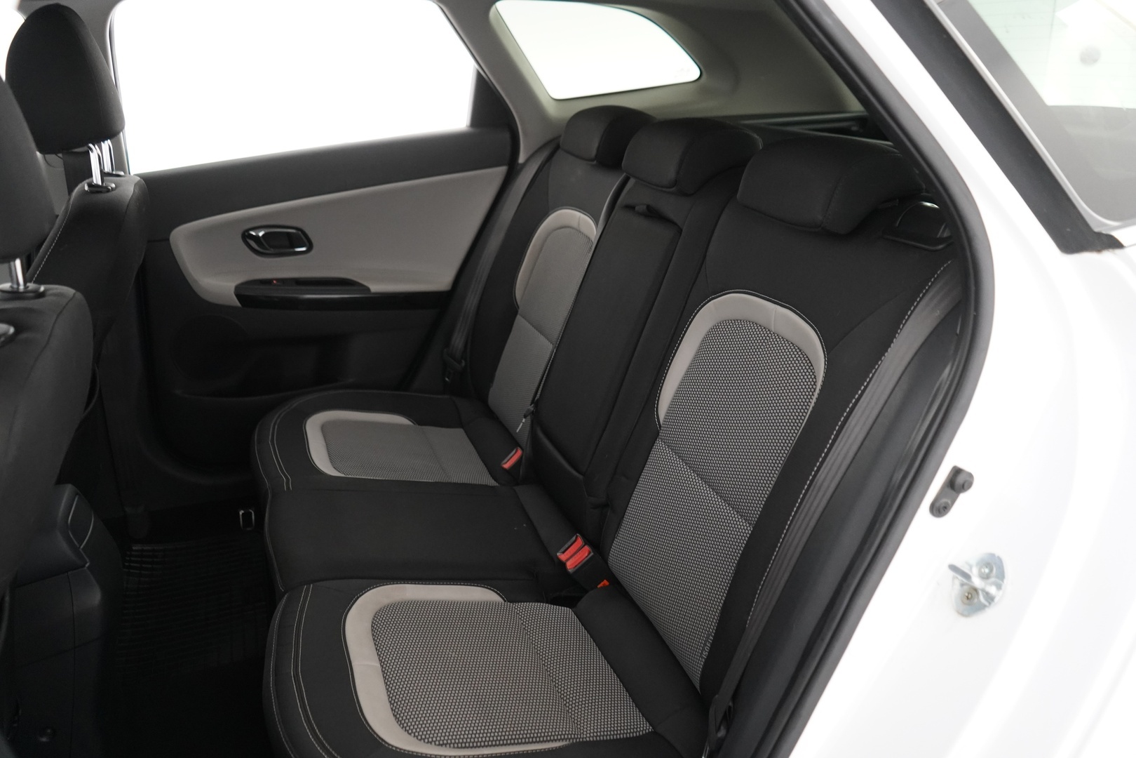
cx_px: 568
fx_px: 883
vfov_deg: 46.4
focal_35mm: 28
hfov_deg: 65.5
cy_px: 379
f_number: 3.5
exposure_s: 1/40
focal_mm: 28
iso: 4000
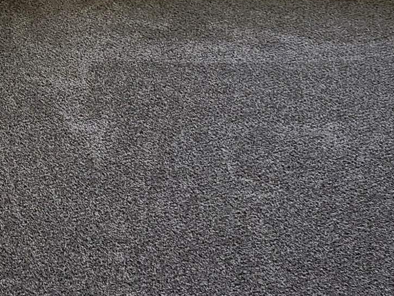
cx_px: 148
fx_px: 1116
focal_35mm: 98
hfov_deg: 20.0
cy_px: -174
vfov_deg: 14.0
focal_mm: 5.54
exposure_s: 1/180
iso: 80
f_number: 1.8
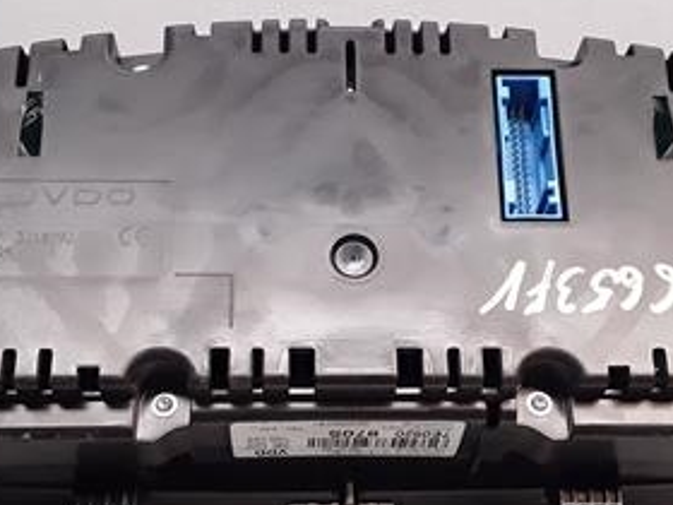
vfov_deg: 22.9
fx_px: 1244
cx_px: 349
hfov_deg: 30.3
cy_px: 272
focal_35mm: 64
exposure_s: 1/100
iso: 100
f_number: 1.9
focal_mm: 2.91
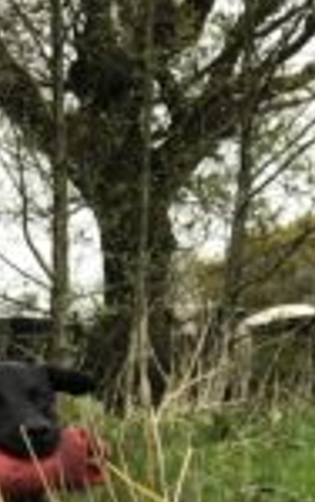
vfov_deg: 8.3
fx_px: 3455
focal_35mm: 252
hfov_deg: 5.2
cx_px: -34
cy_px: 569
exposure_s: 1/471
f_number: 2.8
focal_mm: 6.6
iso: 20
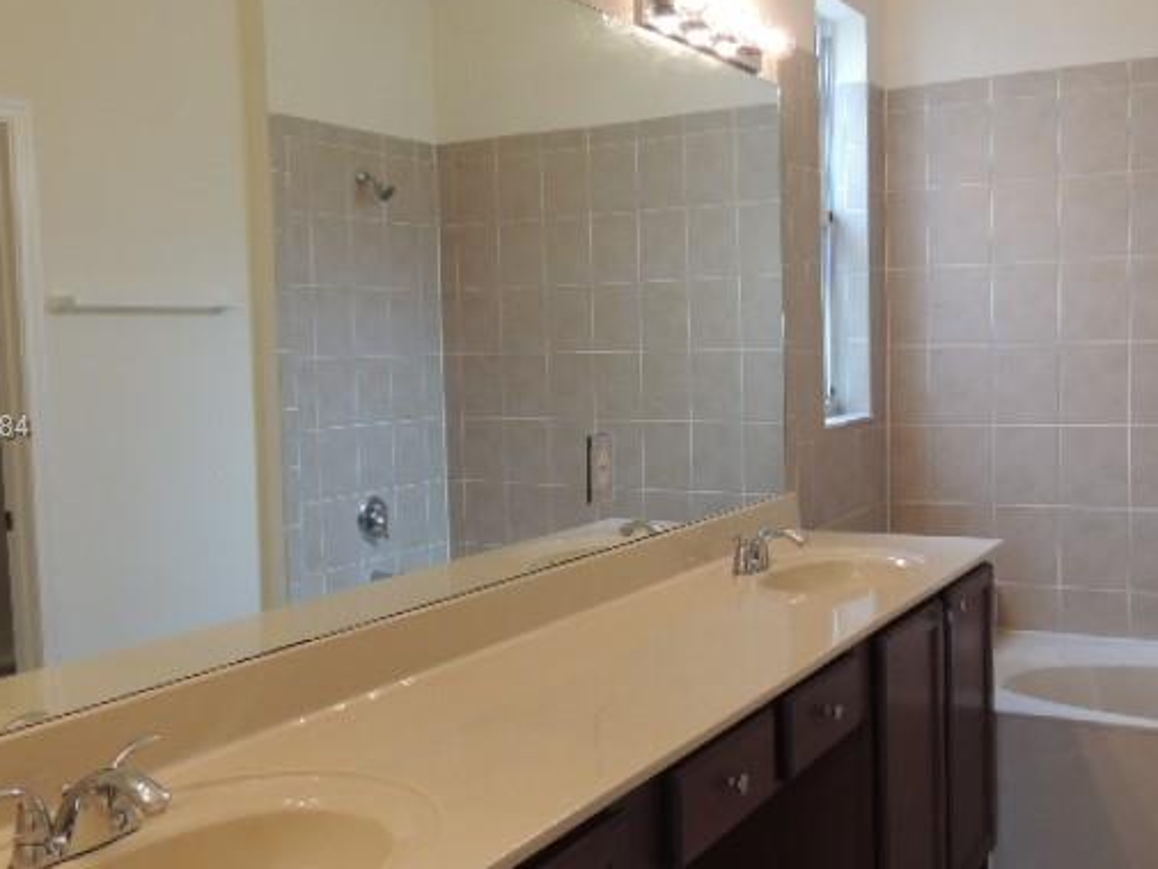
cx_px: 612
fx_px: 1272
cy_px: 429
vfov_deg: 37.7
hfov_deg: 48.9
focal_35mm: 38
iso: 160
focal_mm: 5.3
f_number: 3.1
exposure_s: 1/30
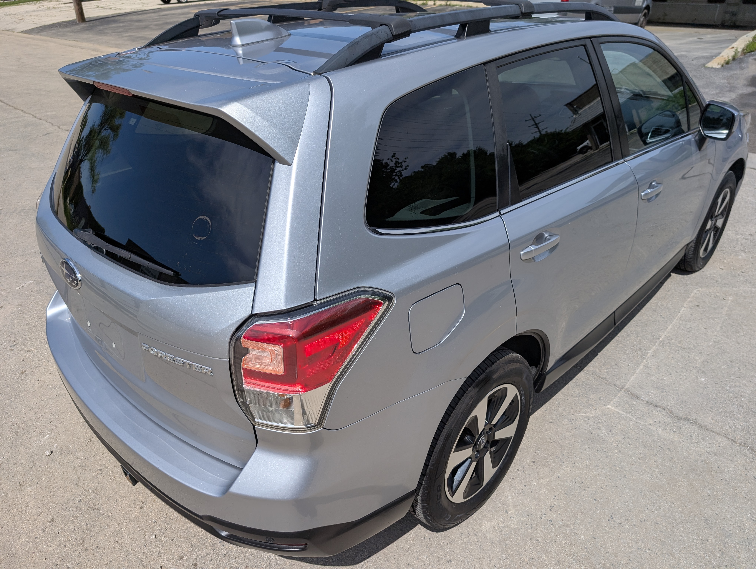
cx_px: 378
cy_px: 284
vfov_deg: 56.9
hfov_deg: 71.5
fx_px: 525
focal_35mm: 24
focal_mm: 6.9
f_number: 1.68
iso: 21
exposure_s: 1/3058
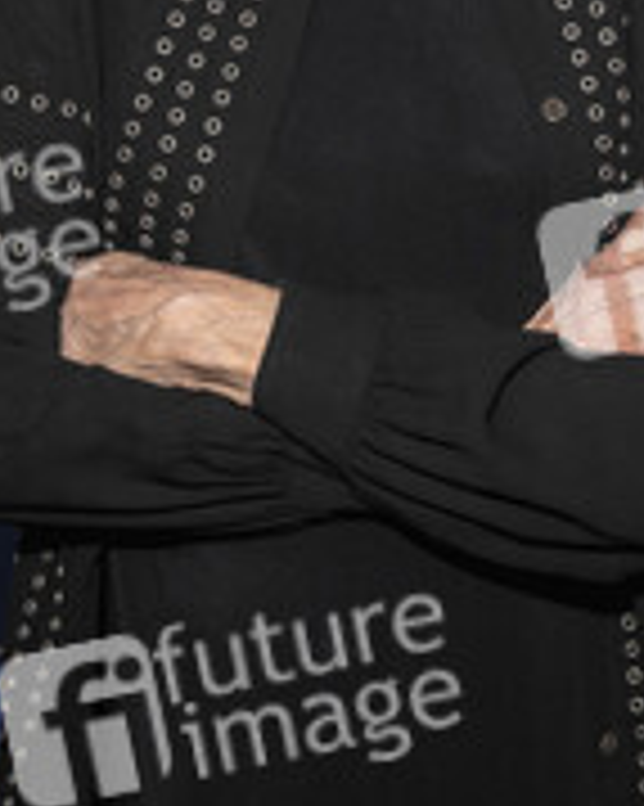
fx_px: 2599
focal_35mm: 109
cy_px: 27
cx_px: 360
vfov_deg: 17.3
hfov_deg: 14.1
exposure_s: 1/200
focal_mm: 52
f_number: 5.6
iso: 800
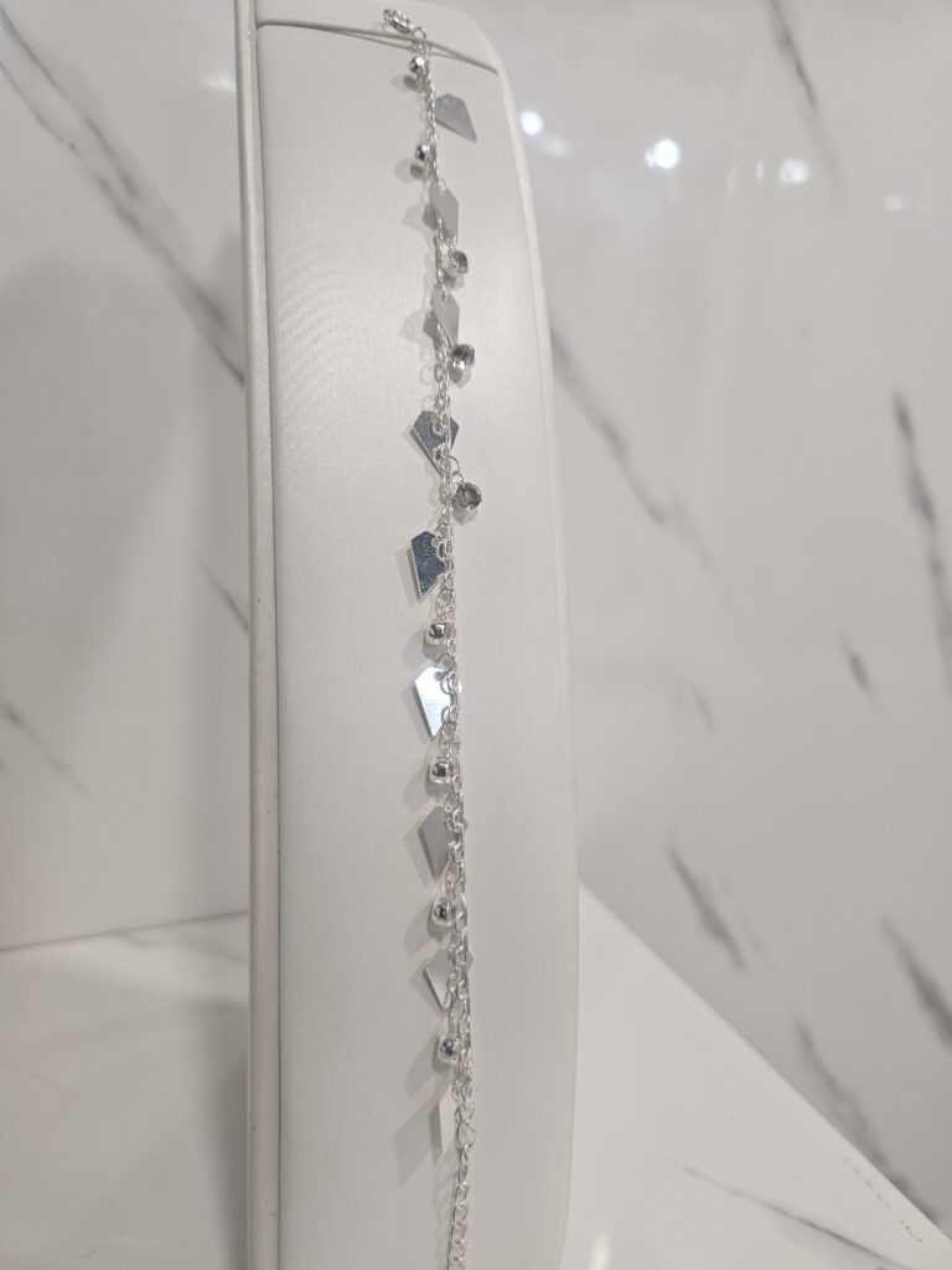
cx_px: 476
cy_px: 635
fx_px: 843
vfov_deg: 73.9
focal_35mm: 23
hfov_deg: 58.9
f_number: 1.8
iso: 125
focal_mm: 5.4
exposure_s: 1/100
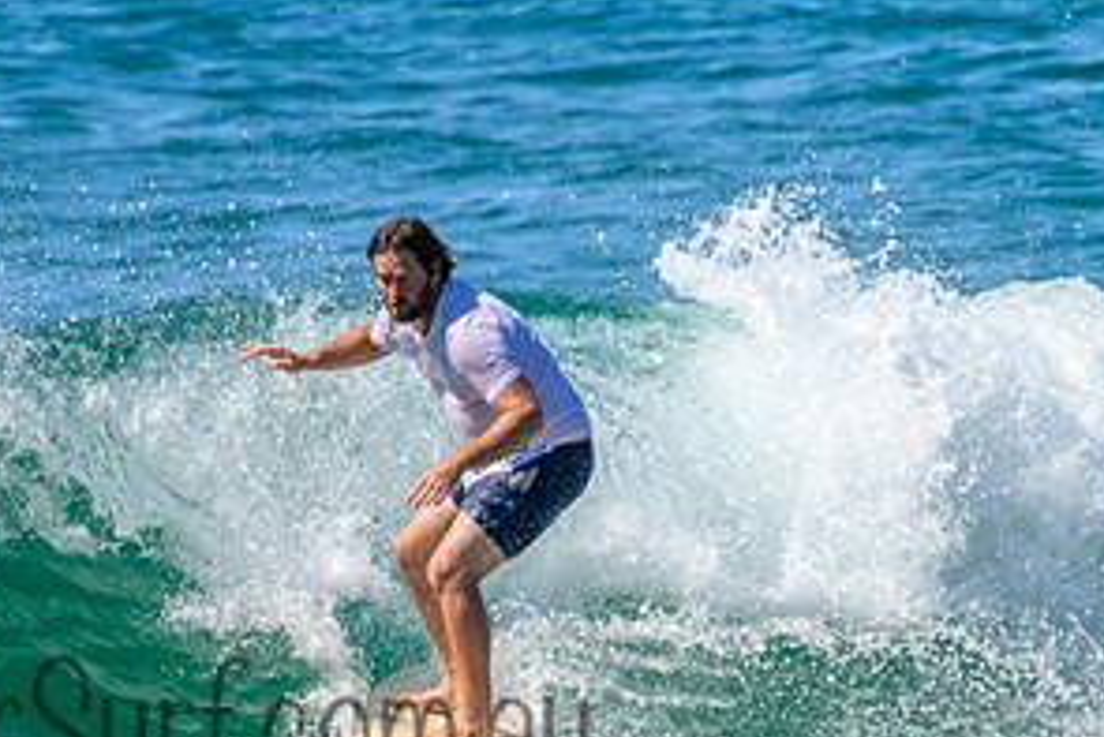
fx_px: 66453
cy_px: 595
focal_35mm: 2166
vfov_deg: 0.6
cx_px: 427
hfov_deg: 1.0
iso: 1250
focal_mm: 800
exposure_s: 1/2000
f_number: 11
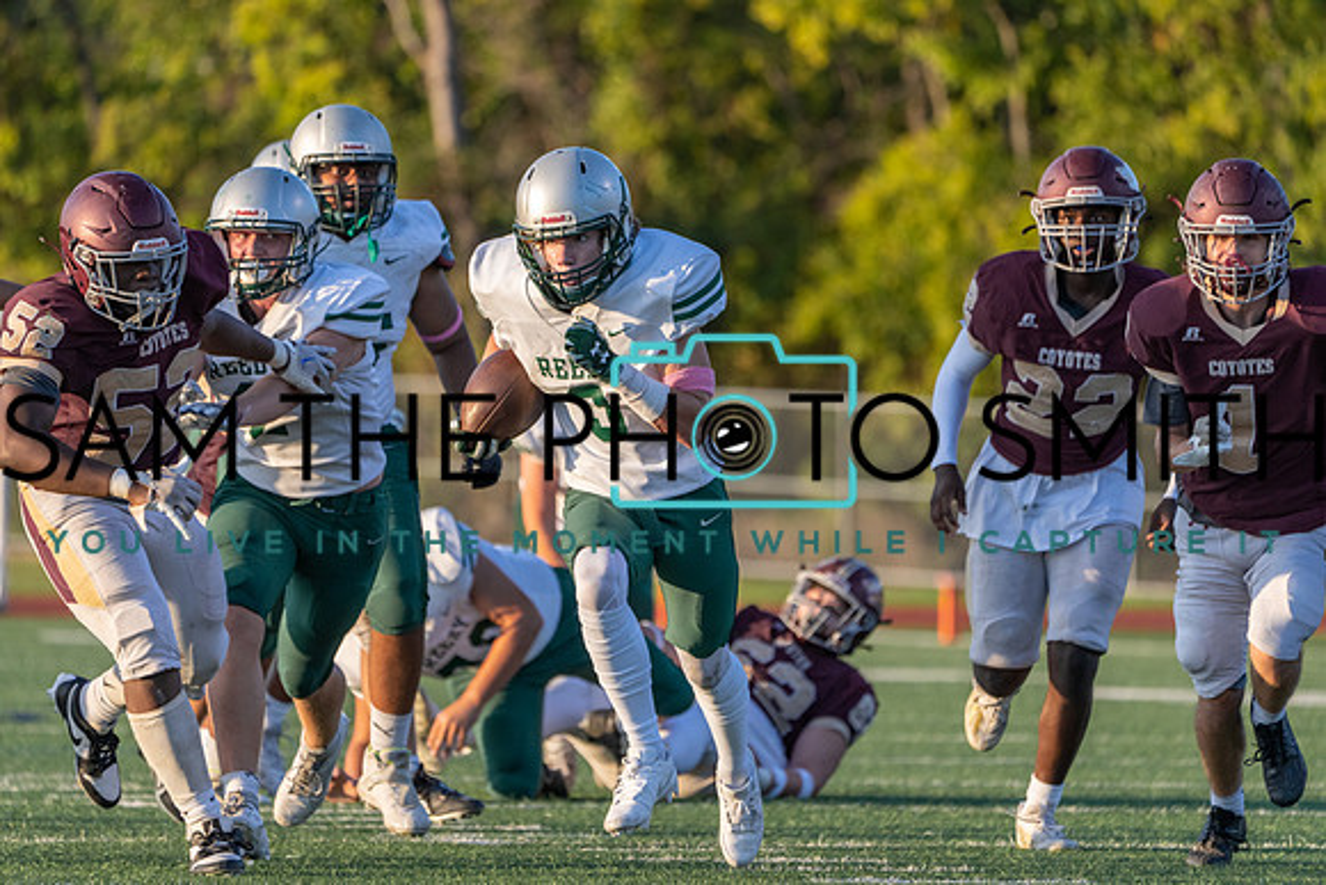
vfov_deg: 3.5
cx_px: 663
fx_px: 14515
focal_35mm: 394
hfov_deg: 5.2
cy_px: 442
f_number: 7.1
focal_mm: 394
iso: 800
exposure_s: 1/1250
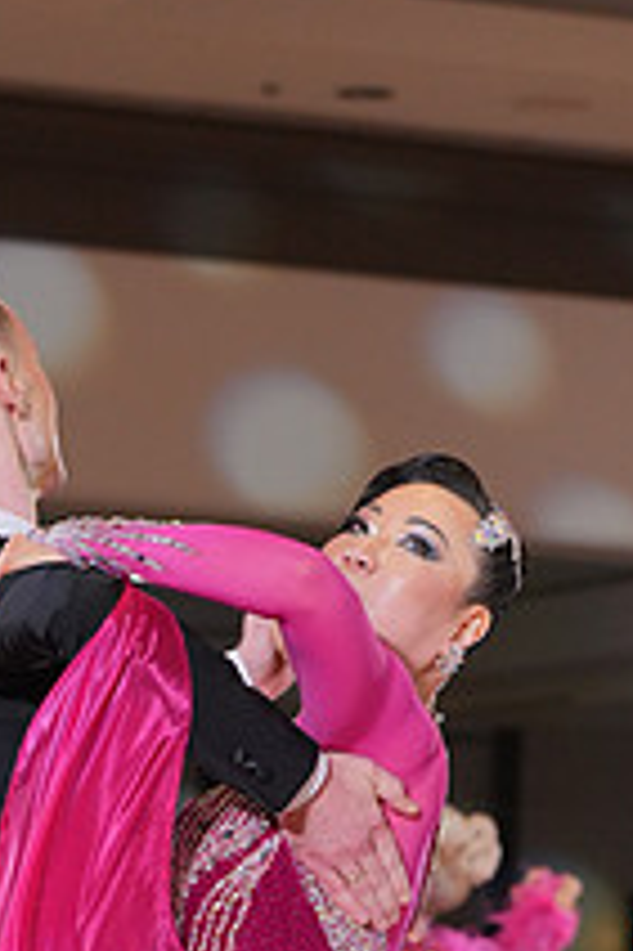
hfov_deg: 6.6
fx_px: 5495
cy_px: 1269
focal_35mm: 208
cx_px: 195
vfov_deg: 9.7
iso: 1600
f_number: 4
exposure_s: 1/400
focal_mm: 76
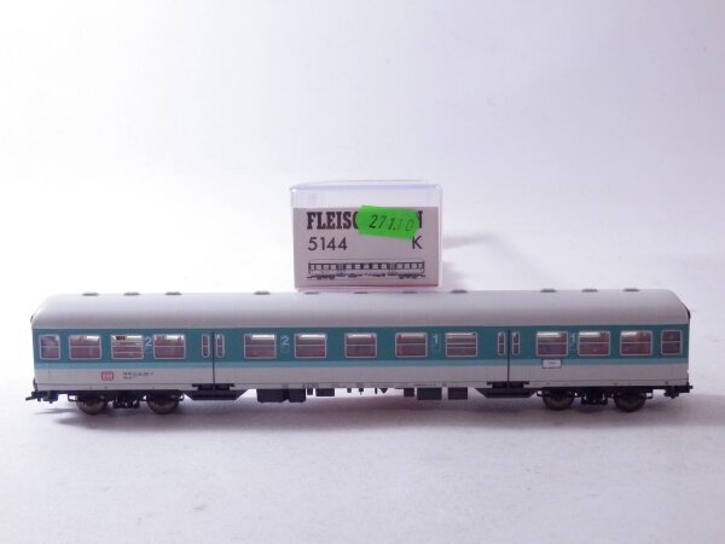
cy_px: 272
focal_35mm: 66
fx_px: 1382
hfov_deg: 29.4
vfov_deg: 22.3
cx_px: 362
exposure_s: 1/160
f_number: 4.4
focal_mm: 11.9
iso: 800
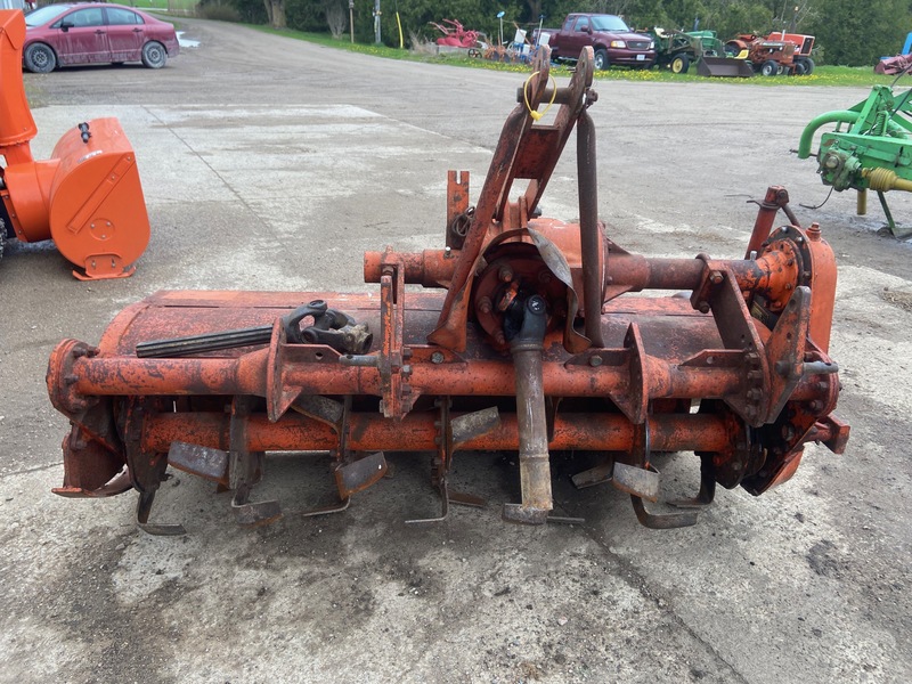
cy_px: 342
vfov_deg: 53.1
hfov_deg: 67.3
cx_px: 456
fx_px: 685
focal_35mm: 26
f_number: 1.8
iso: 32
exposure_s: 1/409
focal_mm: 4.25
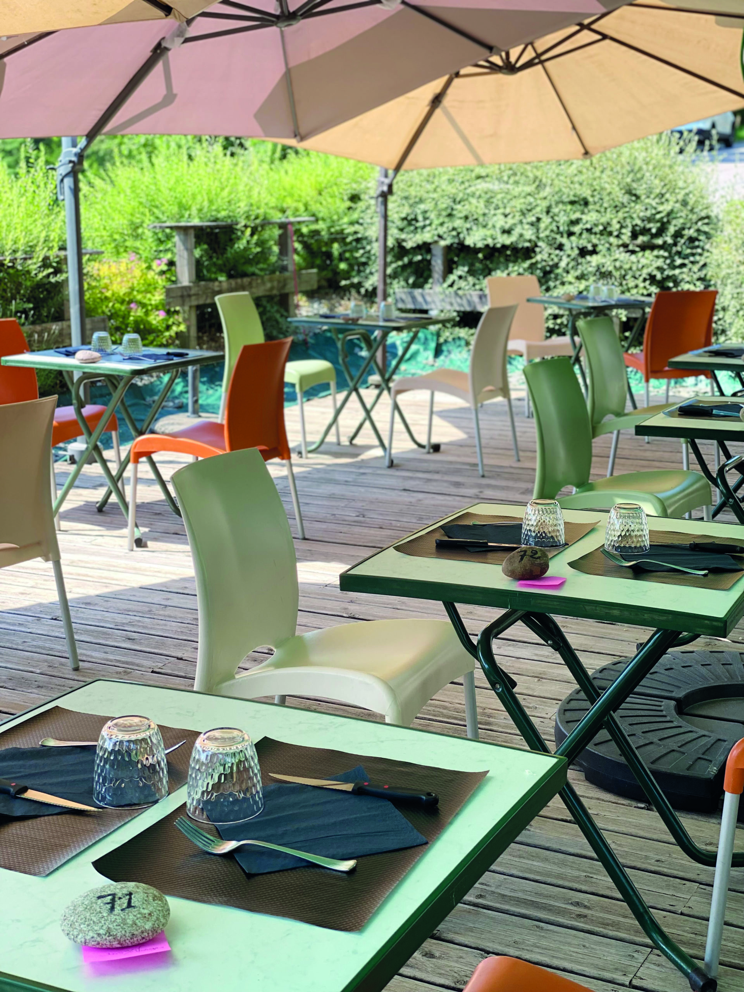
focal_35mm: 52
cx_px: 372
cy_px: 496
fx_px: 1490
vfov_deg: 36.8
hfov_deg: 28.0
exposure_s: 1/249
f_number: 2
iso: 20
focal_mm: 6
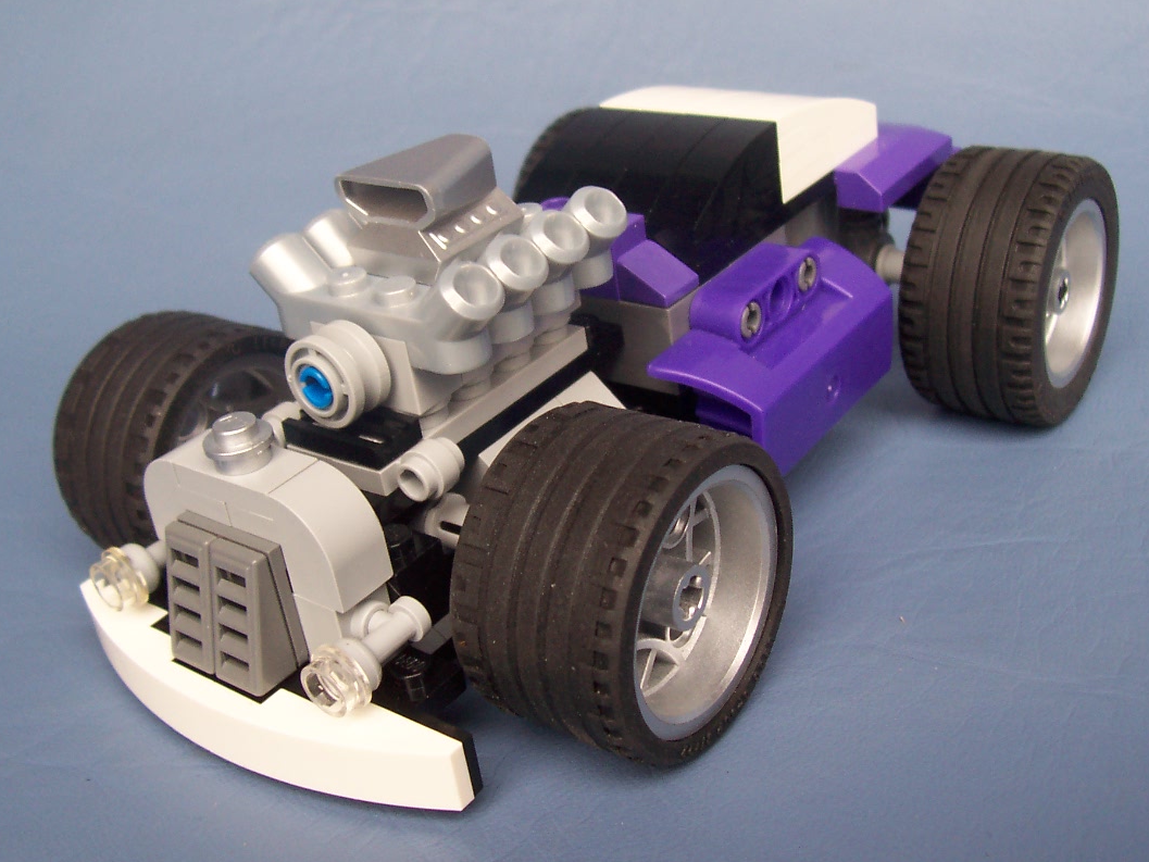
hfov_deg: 44.8
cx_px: 555
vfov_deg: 34.4
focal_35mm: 42
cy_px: 415
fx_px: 1394
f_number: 2.8
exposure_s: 1/30
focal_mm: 5.6
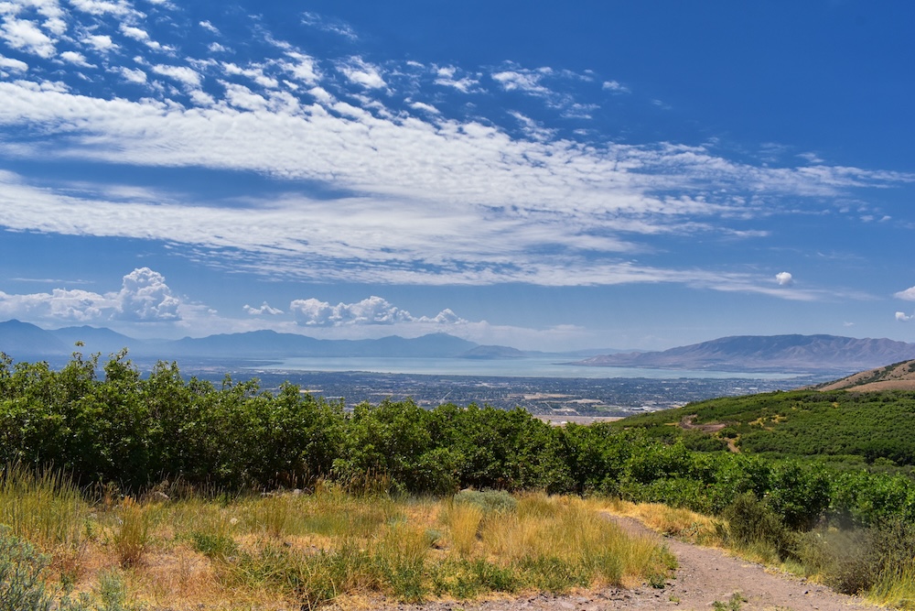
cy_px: 306
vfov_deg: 47.9
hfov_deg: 67.4
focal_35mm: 27
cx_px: 458
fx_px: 686
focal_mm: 18
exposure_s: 1/500
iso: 220
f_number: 11
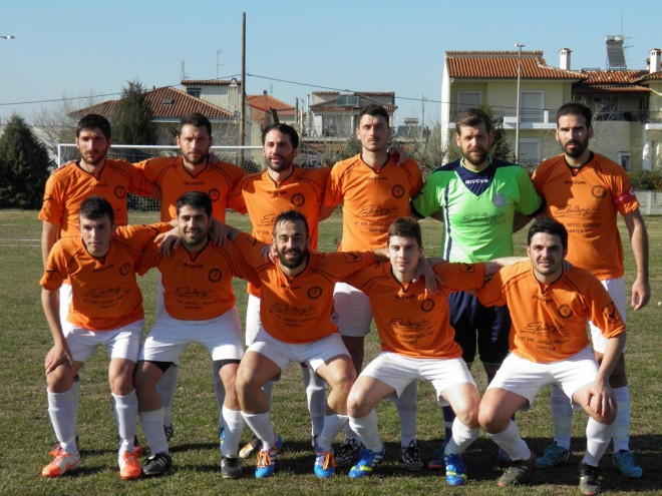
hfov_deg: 26.7
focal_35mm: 73
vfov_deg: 20.2
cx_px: 331
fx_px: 1396
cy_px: 248
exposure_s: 1/320
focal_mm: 13.2
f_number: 5.5
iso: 50
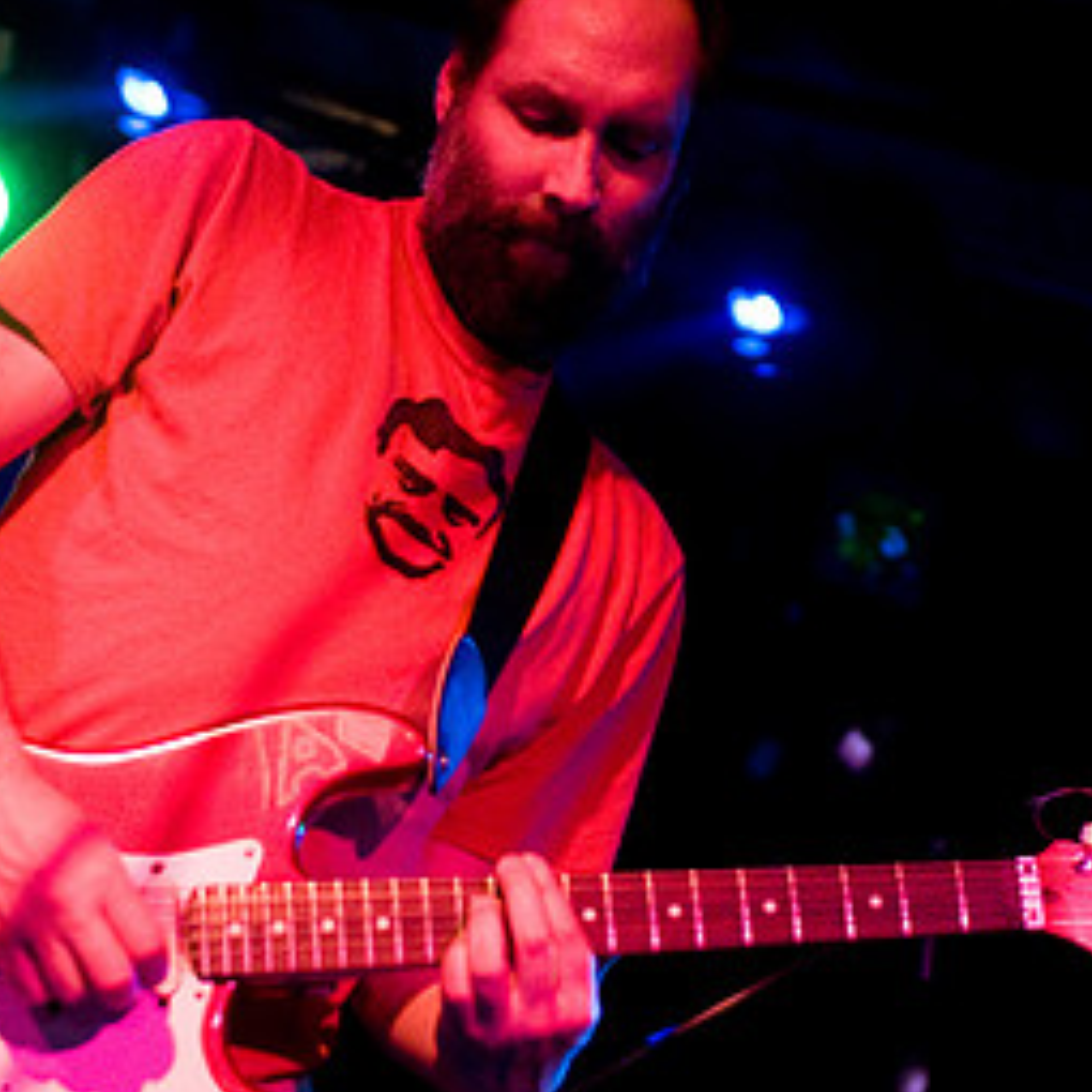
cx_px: 527
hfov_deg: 19.9
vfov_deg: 19.9
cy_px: 529
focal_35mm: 87
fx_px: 3105
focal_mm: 30
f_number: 2
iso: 1000
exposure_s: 1/60
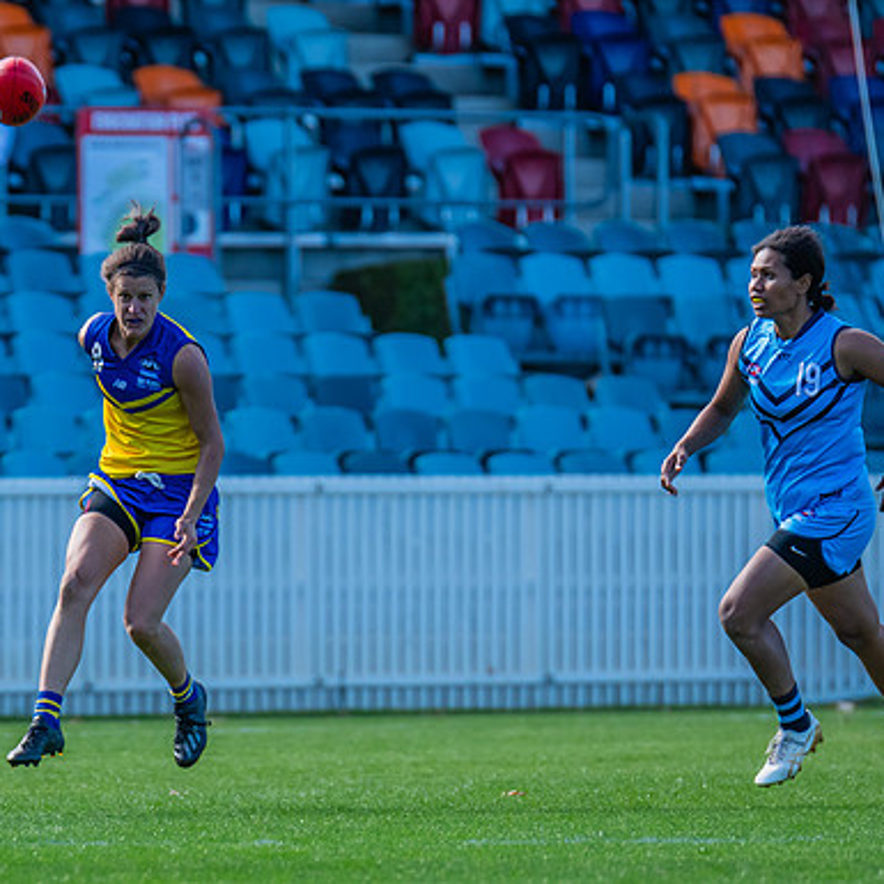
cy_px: 534
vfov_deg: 2.3
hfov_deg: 2.3
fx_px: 22131
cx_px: 71
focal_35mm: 766
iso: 800
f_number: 5
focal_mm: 420
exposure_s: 1/1250
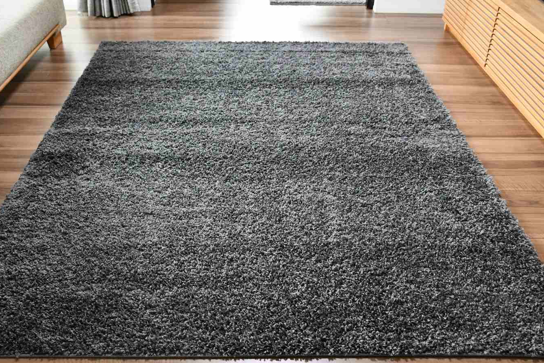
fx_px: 559
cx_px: 257
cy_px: 182
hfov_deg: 51.9
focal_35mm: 37
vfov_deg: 35.9
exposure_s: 1/125
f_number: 3.5
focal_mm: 22
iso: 1800
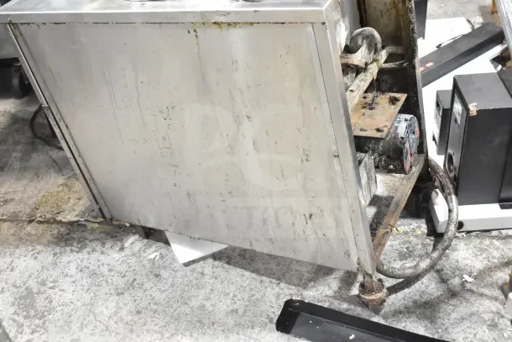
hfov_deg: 45.0
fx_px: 619
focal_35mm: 44
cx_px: 256
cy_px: 171
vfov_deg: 30.9
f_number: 6.3
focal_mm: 29
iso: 6400
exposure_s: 1/160
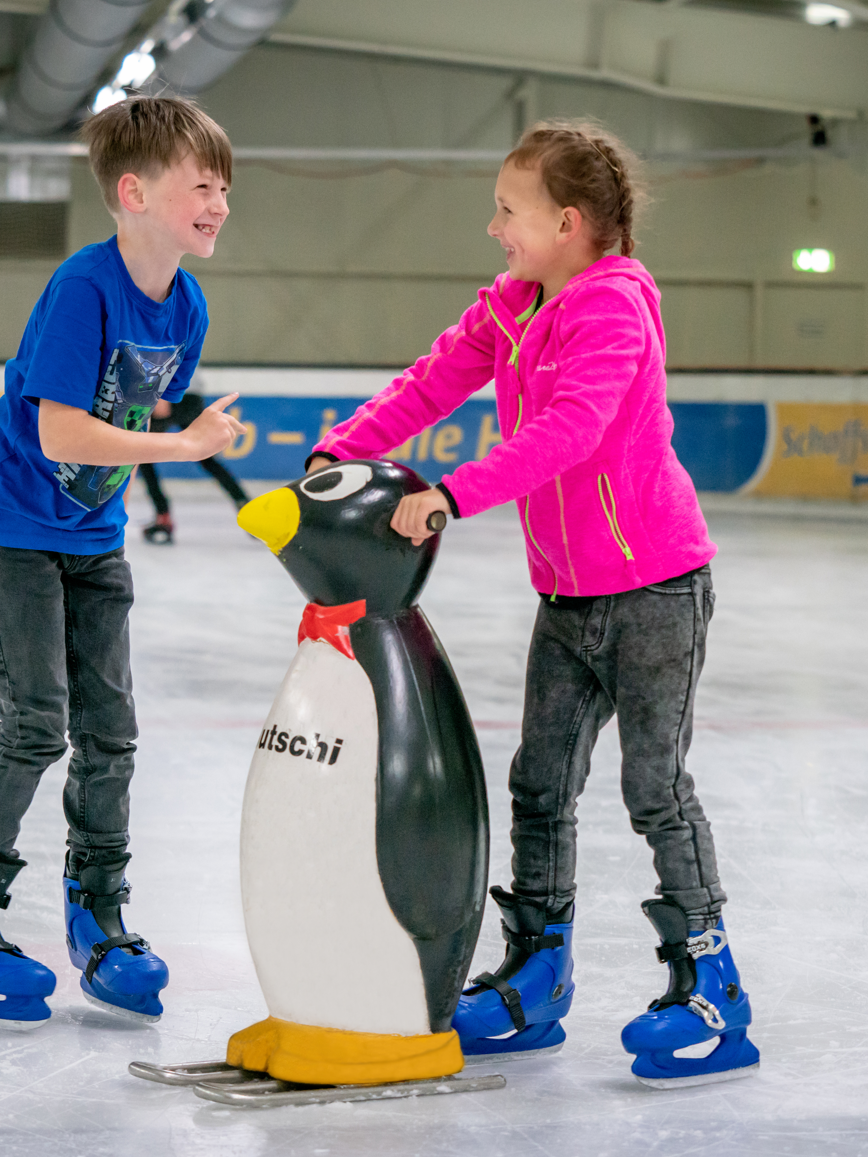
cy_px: 601
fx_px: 3644
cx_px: 356
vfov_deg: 18.0
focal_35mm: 109
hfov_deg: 13.6
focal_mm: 70
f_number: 4
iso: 4000
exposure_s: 1/200
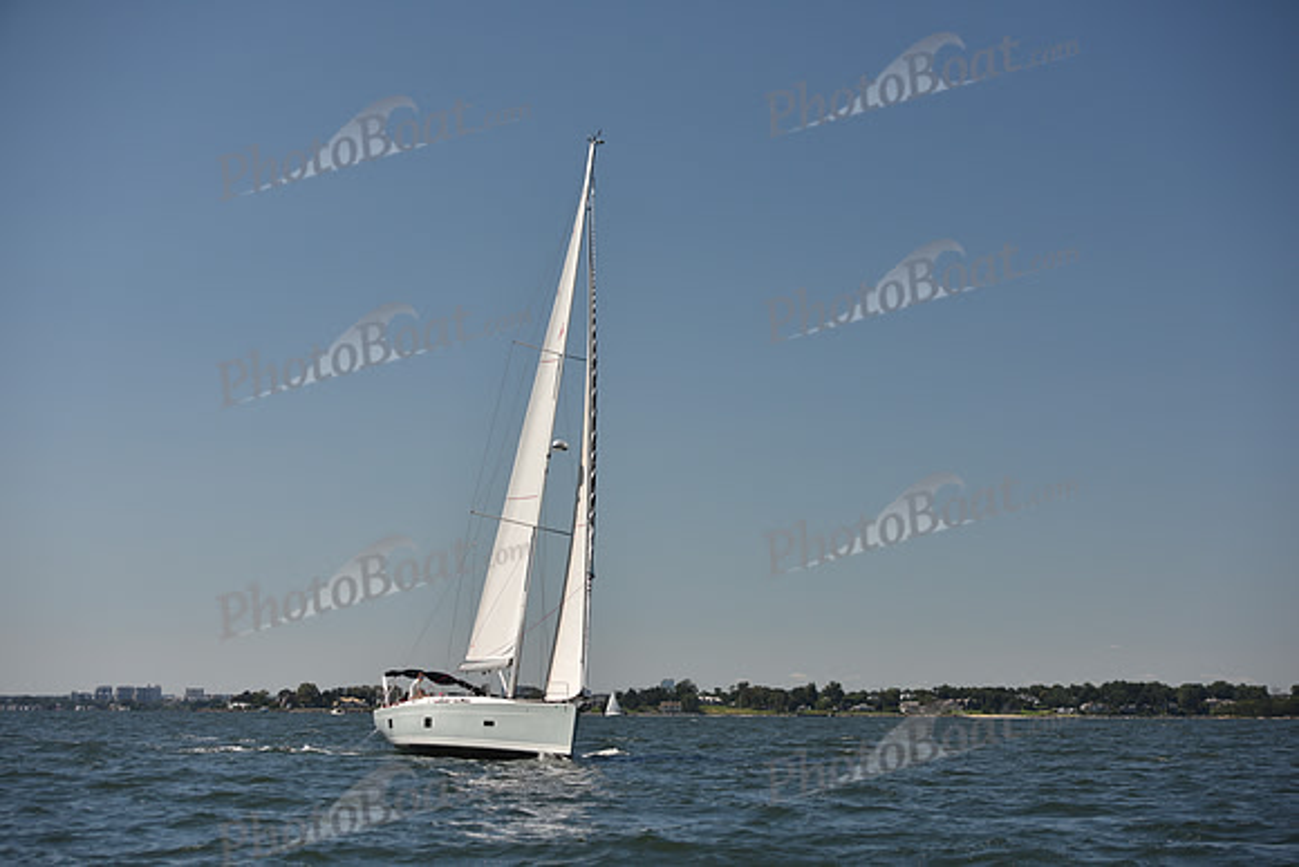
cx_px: 650
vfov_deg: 19.5
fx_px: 2526
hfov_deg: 28.8
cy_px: 434
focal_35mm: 70
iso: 250
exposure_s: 1/1600
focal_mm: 70
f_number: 4.5
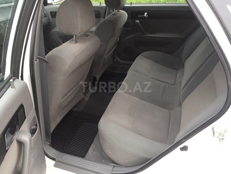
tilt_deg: -34.4
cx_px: 116
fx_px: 194
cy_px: 87
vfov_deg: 48.2
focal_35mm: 29
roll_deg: -4.1
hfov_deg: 61.7
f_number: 2.2
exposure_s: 1/100
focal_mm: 4.15
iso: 32
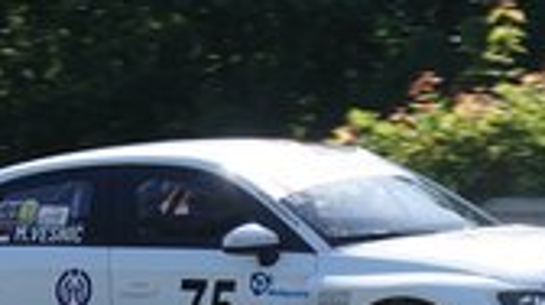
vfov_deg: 3.1
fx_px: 5643
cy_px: 370
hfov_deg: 5.5
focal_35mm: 391
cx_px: 308
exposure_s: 1/800
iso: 125
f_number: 4
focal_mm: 51.14
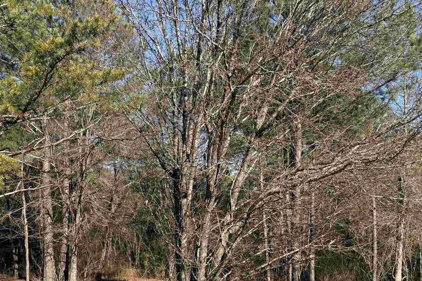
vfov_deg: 28.9
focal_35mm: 46
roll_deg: +1.1
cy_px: 204
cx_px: 284
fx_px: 539
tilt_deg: +4.1
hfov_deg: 42.1
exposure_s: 1/1799
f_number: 1.6
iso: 50
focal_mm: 5.96
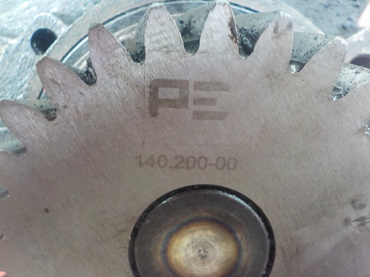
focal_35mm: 30
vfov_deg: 46.8
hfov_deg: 60.0
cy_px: 138
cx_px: 185
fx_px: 321
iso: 400
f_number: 3.3
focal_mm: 4.1
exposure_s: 1/15
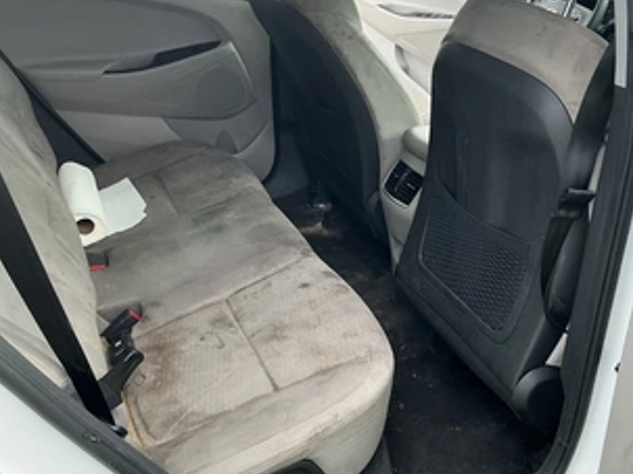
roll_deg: -1.6
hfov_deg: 49.9
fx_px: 676
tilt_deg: -30.9
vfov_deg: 38.5
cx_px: 378
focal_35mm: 37
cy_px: 282
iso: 32
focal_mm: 3
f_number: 1.8
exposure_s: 1/171
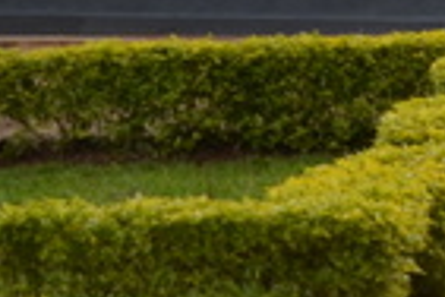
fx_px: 2892
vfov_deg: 5.8
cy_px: -239
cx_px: 918
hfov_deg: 8.3
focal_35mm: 234
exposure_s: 1/250
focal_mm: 22
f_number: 4
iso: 125
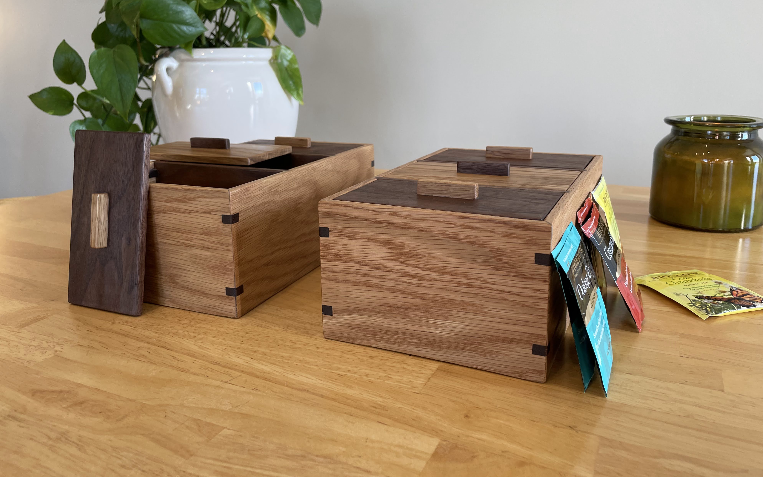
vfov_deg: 44.3
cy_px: 195
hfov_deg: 66.5
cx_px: 387
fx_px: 582
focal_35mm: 28
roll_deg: +1.2
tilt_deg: -13.0
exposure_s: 1/120
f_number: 1.6
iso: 80
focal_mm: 4.2
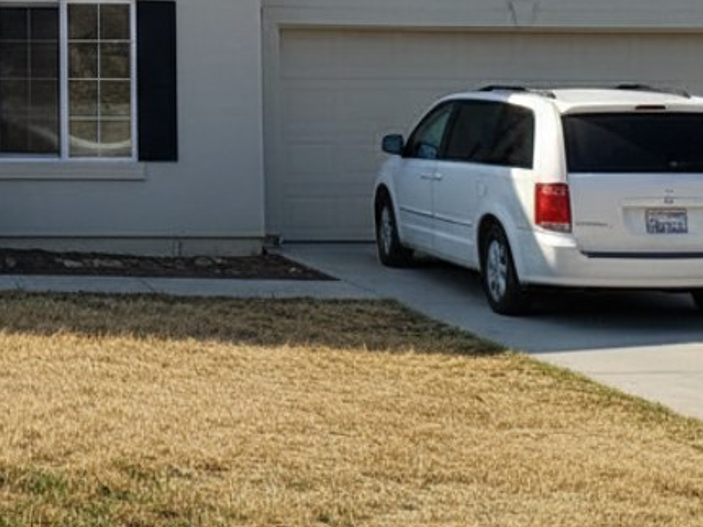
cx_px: -42
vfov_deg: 21.7
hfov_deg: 28.0
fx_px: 1299
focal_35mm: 64
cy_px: -60
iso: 488
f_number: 1.8
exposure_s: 1/105
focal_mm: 6.4
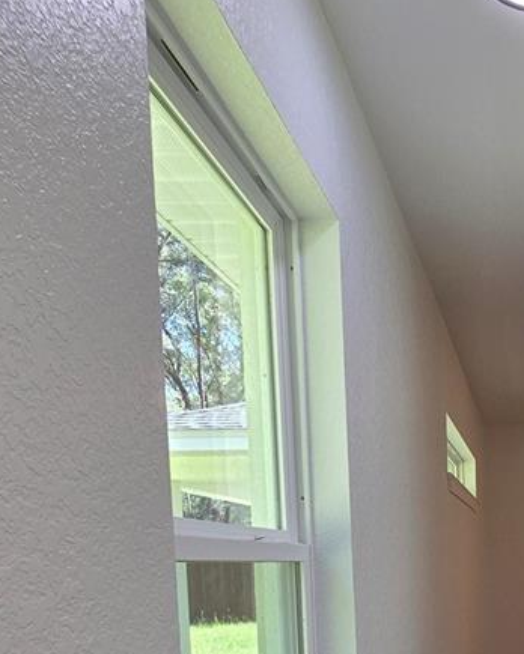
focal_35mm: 35
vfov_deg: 45.9
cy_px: 604
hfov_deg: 36.1
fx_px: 678
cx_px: 571
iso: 100
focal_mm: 2.2
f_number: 2.2
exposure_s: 1/120
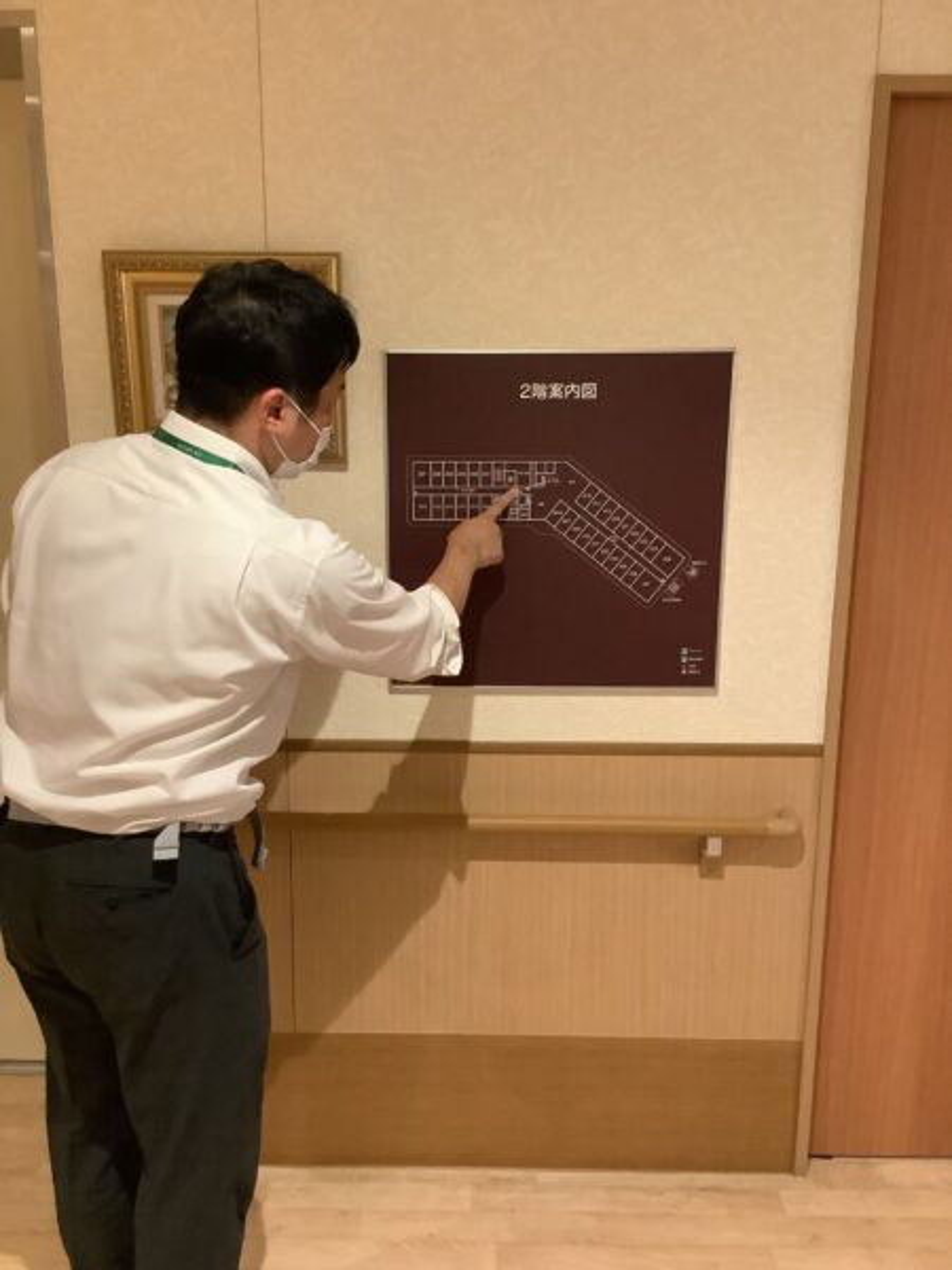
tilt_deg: -13.5
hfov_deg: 45.4
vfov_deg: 58.4
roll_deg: -0.1
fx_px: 1137
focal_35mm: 31
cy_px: 635
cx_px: 476
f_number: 2.4
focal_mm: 3.3
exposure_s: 1/60
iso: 400
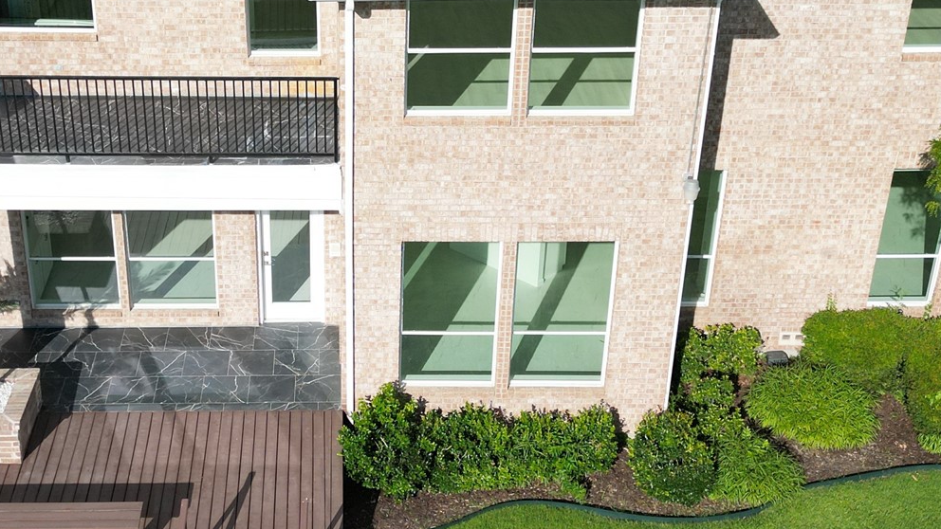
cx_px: 359
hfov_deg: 38.3
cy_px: 212
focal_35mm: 54
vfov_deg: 22.2
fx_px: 1347
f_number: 1.7
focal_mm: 6.72
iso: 150
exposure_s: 1/4000
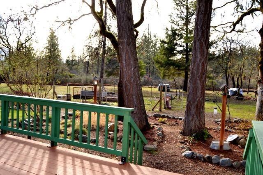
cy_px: 88
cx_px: 132
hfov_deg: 61.9
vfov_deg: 43.6
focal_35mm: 30
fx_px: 219
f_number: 5.6
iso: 100
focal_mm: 20
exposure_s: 1/200
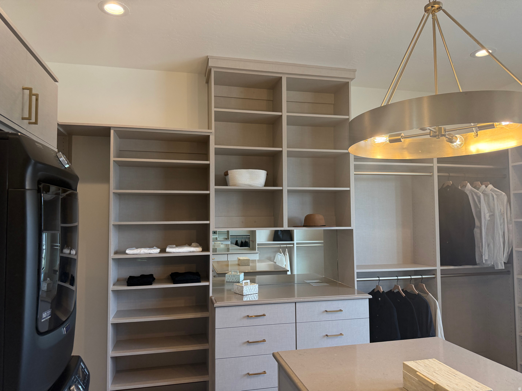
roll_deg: +0.3
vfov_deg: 56.8
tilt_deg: +3.7
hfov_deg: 71.6
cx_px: 261
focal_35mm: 24
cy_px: 196
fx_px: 362
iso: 160
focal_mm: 6.76
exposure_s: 1/179
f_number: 1.78
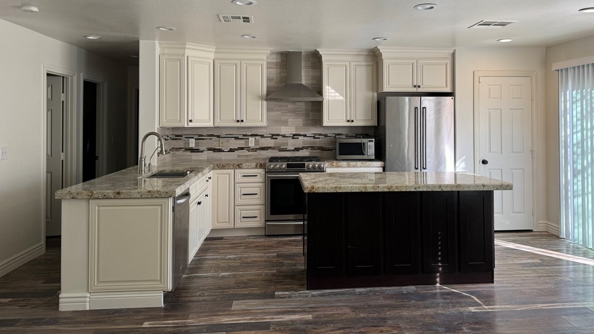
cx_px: 324
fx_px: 457
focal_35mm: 29
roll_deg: -0.1
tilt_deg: +0.9
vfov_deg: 39.7
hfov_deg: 65.9
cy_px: 113
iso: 64
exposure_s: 1/120
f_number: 1.78
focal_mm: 6.86
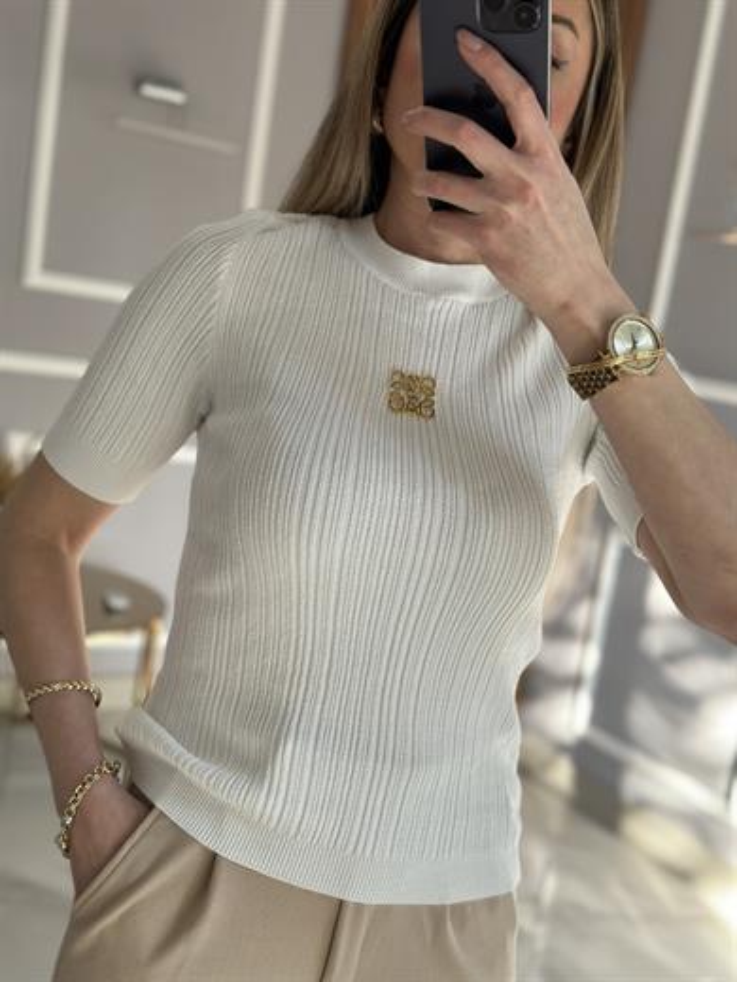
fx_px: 1363
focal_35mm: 48
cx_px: 368
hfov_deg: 30.3
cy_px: 491
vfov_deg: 39.7
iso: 80
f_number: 1.78
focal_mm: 6.86
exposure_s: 1/133
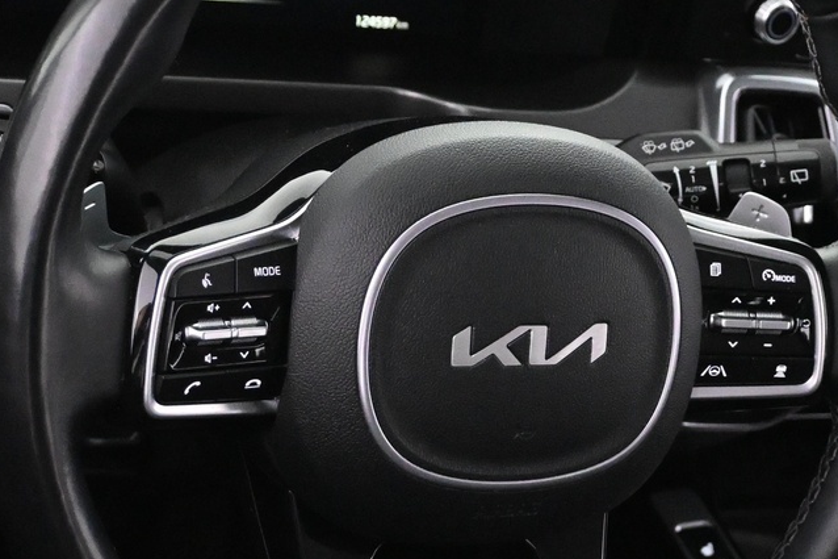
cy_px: 247
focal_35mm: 95
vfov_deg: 14.3
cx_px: 460
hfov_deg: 21.4
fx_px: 2217
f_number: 4.2
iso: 6400
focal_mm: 25
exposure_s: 1/60
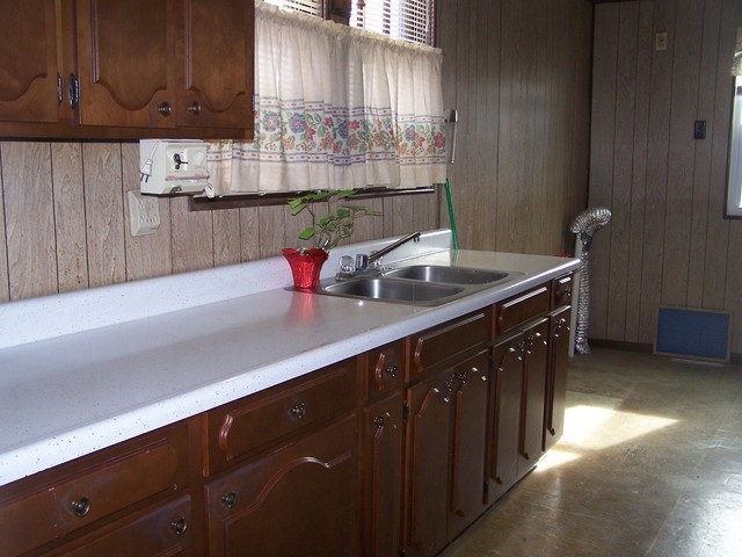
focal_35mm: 38
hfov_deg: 49.0
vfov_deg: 37.7
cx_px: 371
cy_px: 278
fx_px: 815
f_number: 2.8
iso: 140
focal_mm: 6.3
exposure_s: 1/60
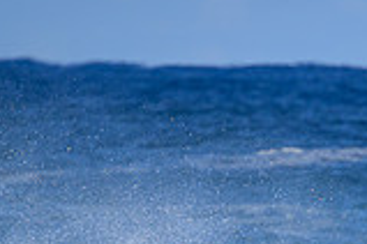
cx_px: 441
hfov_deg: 0.9
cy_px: 356
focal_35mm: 2413
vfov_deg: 0.6
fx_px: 24597
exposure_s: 1/2000
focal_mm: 660
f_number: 11
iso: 800
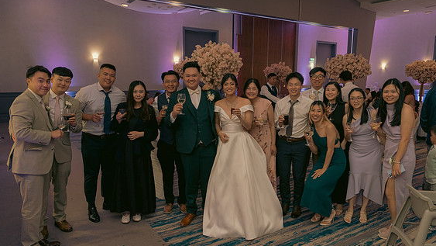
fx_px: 312
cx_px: 218
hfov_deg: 69.8
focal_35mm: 27
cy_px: 128
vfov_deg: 42.9
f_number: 3.5
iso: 2500
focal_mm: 25
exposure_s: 1/160
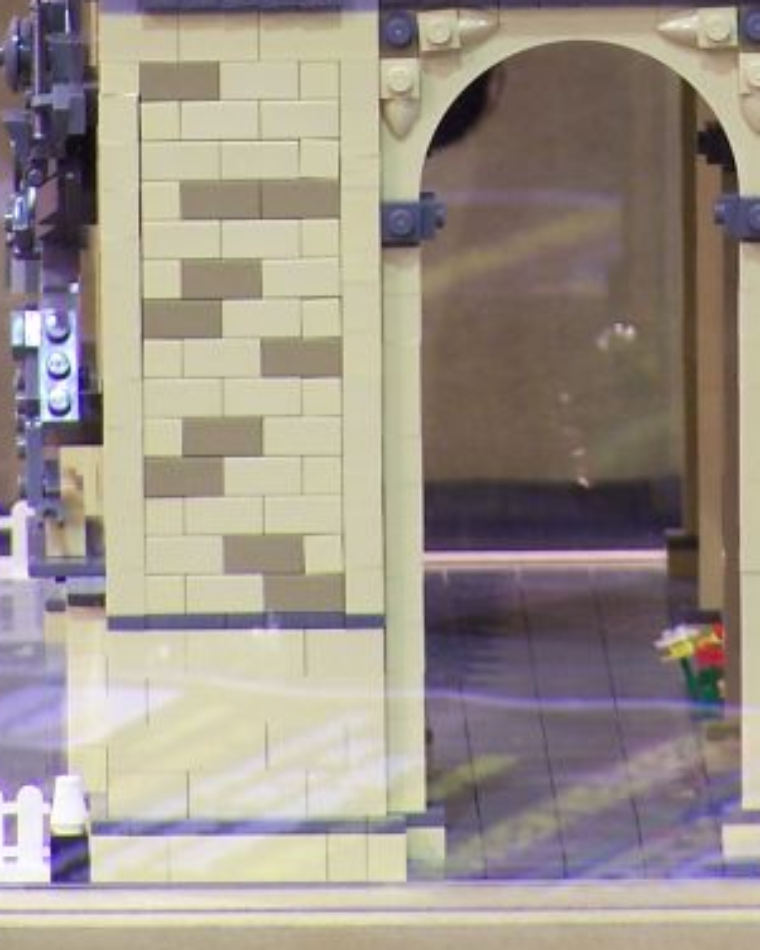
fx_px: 21528
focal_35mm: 766
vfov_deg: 2.5
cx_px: 609
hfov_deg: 2.0
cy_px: -273
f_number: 3.6
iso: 80
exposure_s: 1/2
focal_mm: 47.7
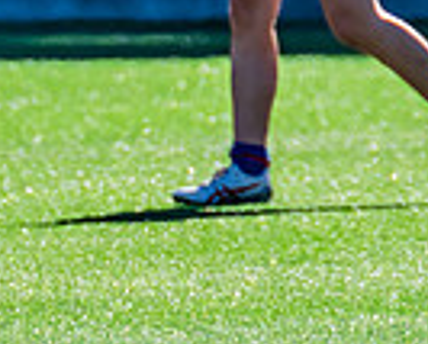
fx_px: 37590
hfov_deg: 0.7
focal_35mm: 2961
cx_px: -253
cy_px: -46
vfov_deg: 0.5
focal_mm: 600
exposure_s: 1/1250
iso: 800
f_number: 9
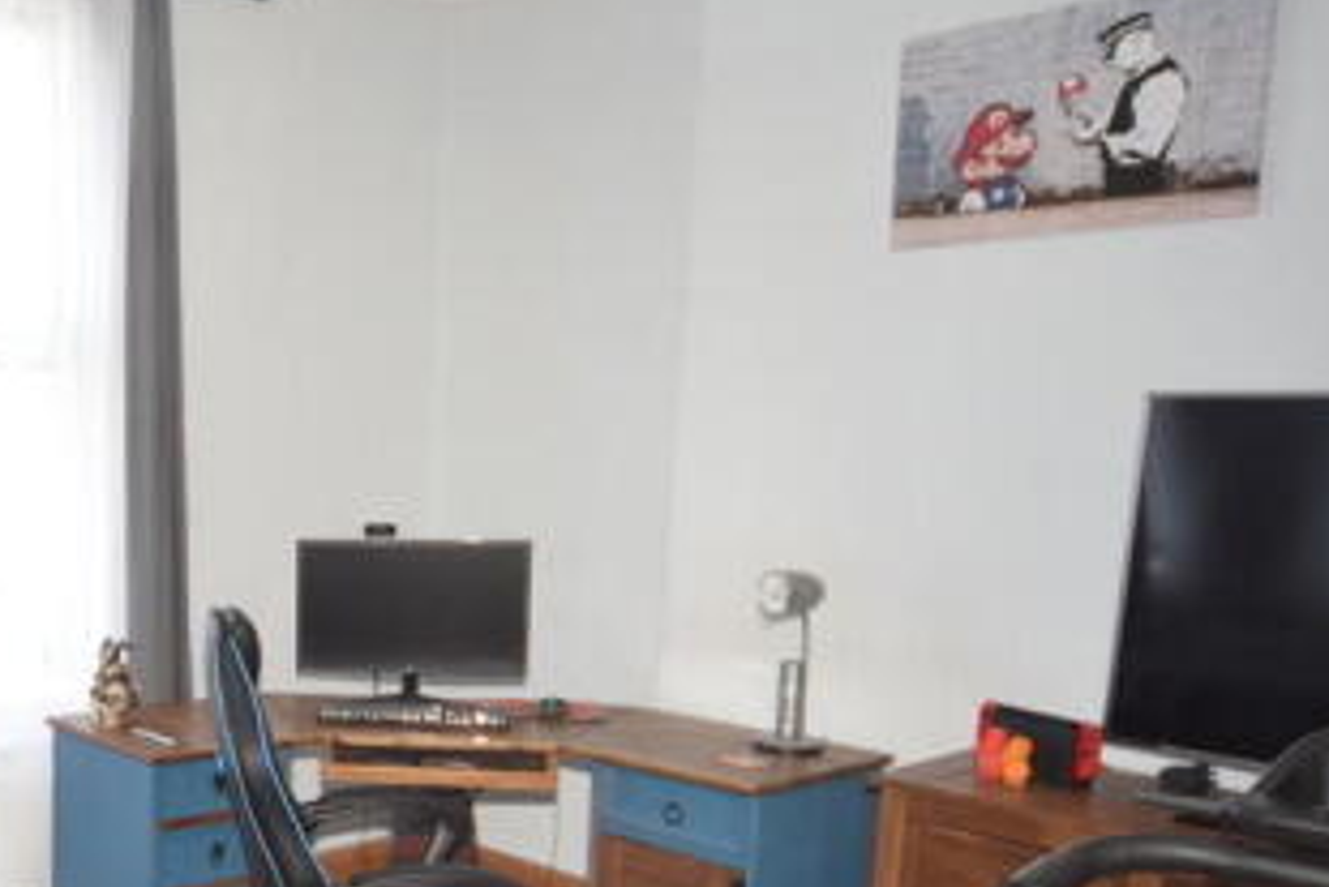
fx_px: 1403
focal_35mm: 38
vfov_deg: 34.3
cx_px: -28
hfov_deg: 42.9
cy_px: 675
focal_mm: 12
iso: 800
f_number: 5.6
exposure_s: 1/125
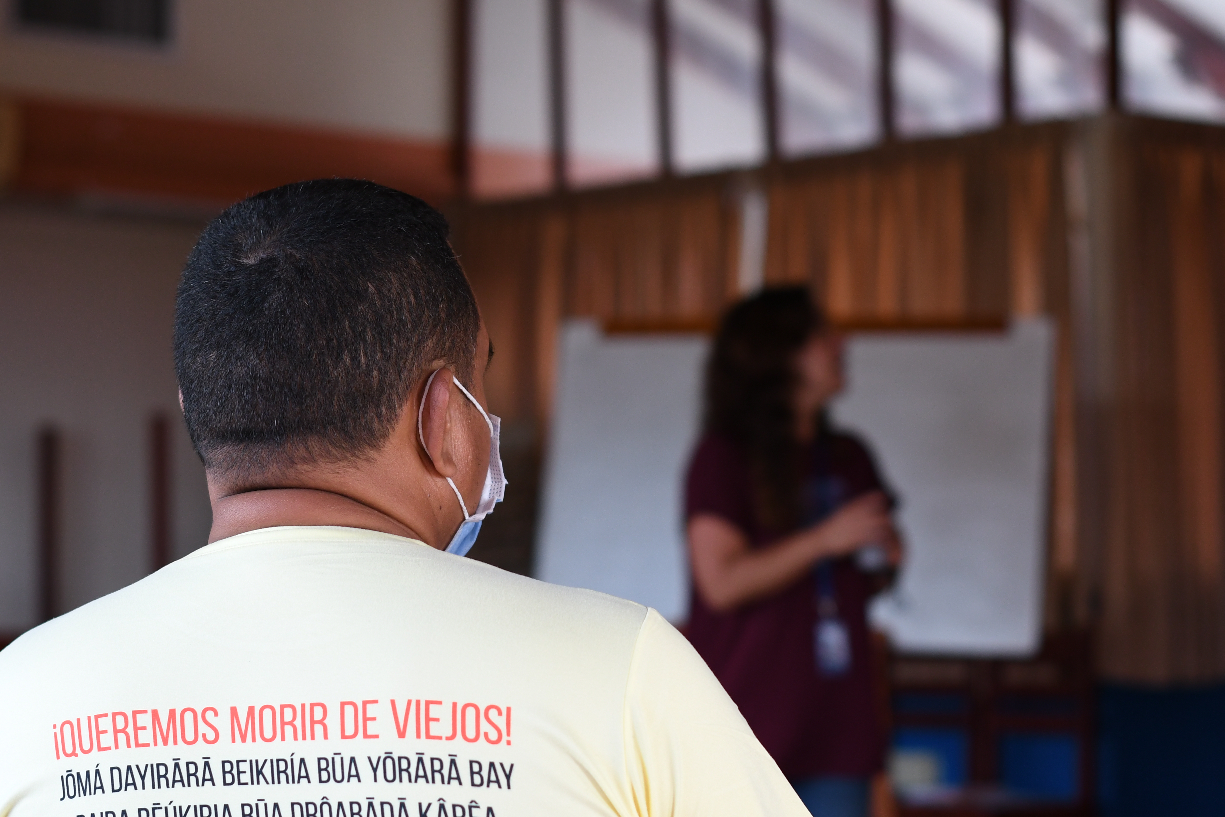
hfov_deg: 20.4
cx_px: 553
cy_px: 511
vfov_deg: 13.7
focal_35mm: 100
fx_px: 3403
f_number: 3.2
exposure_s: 1/160
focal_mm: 50
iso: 500
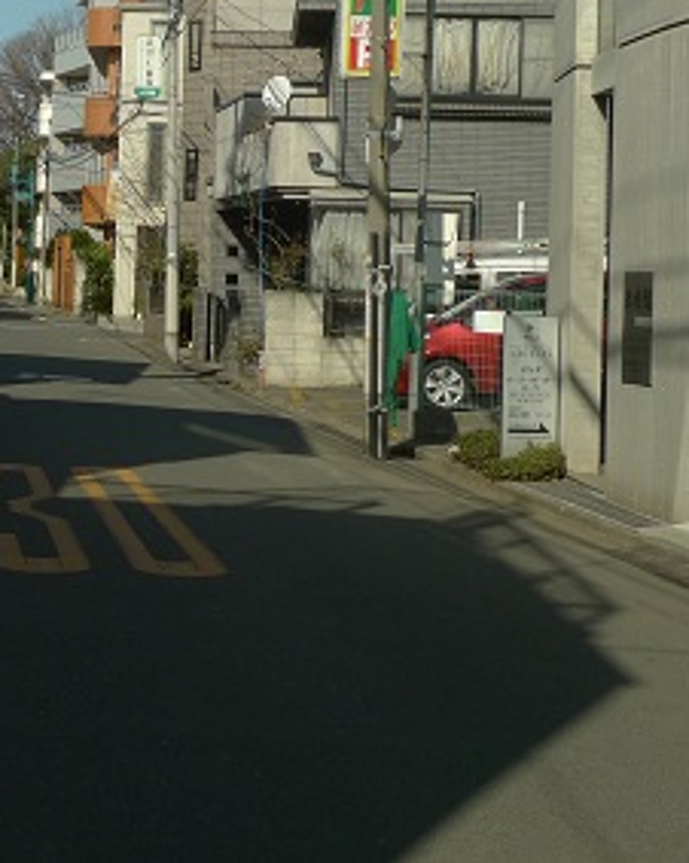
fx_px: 1786
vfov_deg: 26.9
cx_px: 21
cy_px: 239
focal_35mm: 70
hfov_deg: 21.2
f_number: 2.8
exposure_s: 1/2000
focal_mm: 7.9
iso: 80
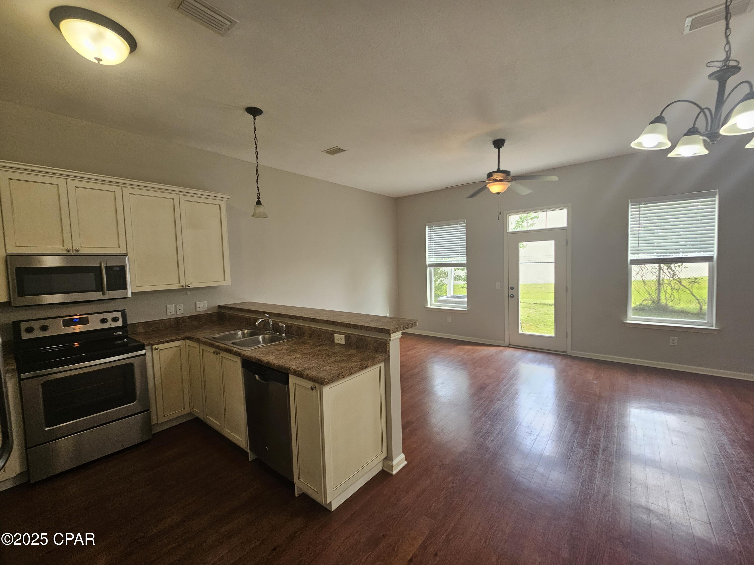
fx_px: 283
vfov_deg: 89.9
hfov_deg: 106.2
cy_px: 282
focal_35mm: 13
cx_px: 377
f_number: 2.2
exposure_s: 1/77
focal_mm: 2.2
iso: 80
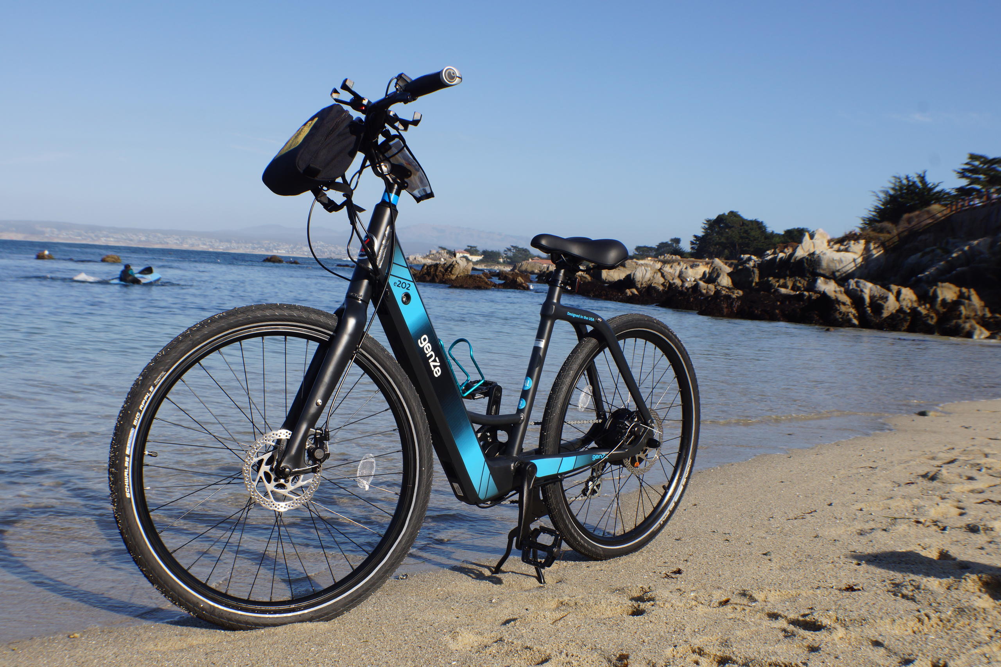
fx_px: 1460
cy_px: 334
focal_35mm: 52
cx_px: 500
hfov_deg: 37.8
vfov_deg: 25.8
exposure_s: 1/160
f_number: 13
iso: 100
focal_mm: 35
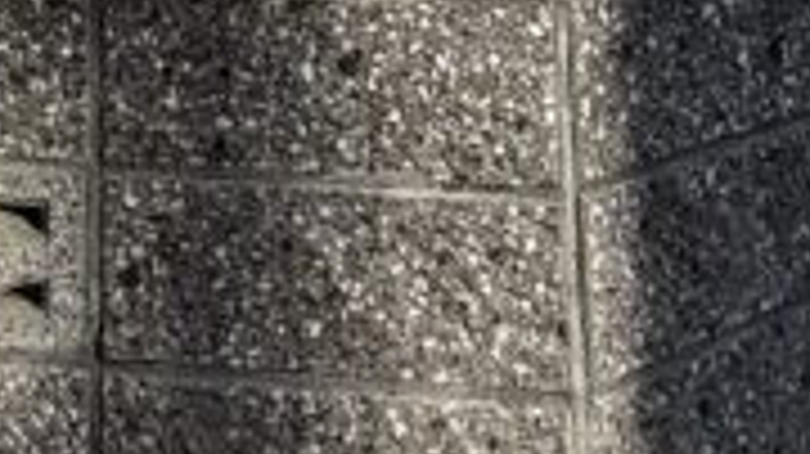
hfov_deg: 23.5
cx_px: 4
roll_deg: +0.2
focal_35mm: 87
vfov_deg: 11.0
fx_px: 1867
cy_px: -733
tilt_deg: +9.1
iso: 50
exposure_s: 1/3125
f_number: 2.2
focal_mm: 2.22
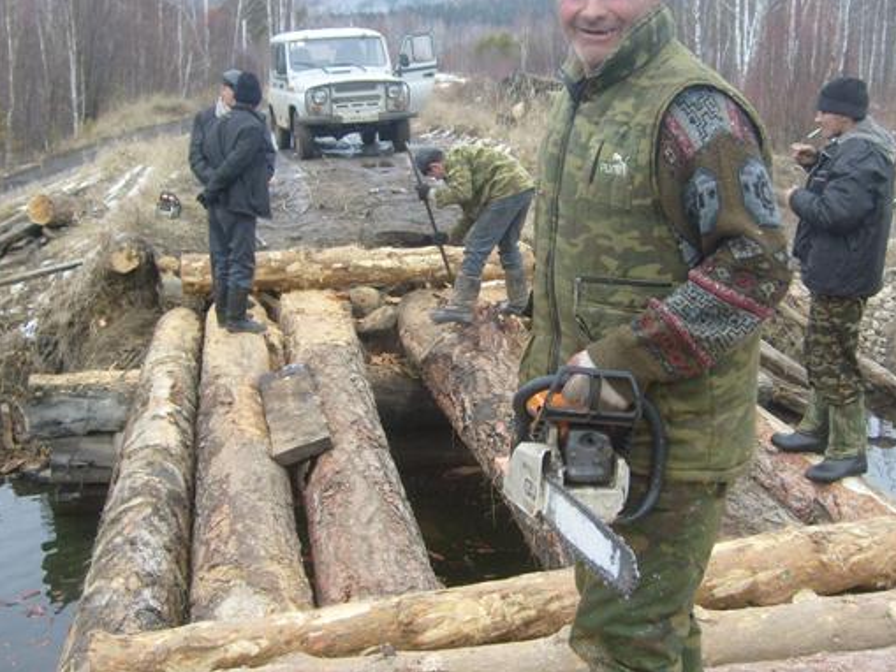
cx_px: 519
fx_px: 1139
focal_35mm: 44
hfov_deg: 42.8
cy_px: 308
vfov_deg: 32.9
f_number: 2.8
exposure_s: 1/90
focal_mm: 5.8
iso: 80
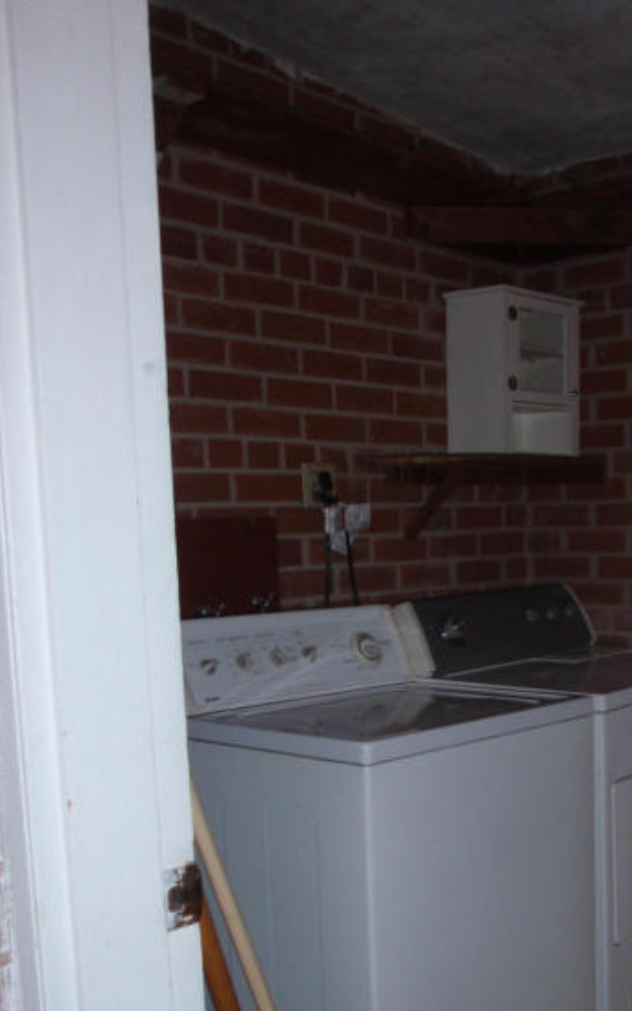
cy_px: 649
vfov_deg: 47.6
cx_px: 516
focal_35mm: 41
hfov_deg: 30.4
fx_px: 1130
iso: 100
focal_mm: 5
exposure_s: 1/30
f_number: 3.2
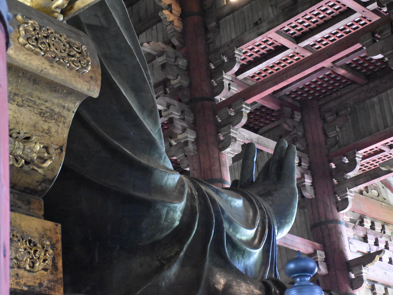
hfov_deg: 23.0
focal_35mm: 85
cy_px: 148
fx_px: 965
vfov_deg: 17.4
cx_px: 216
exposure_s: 1/60
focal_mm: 52
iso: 10000
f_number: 4.8
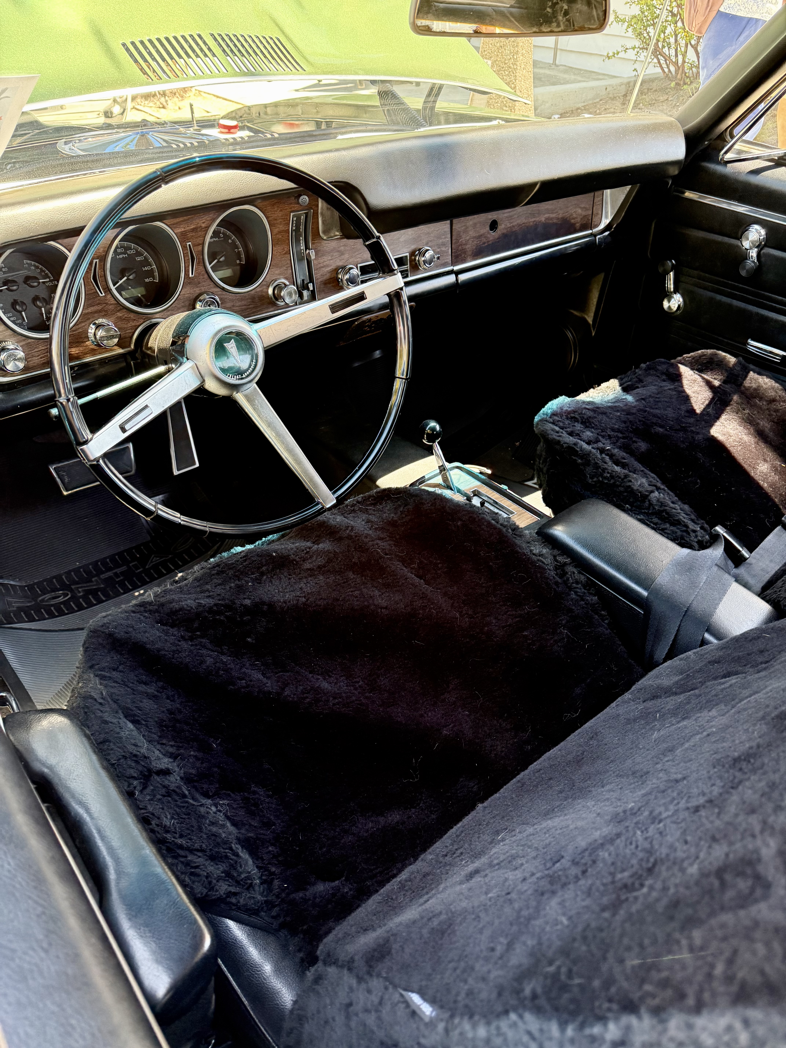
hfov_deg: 56.8
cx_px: 393
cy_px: 524
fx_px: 727
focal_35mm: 24
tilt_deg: -38.7
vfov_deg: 71.6
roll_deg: -1.8
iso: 250
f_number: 1.78
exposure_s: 1/60
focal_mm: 6.76
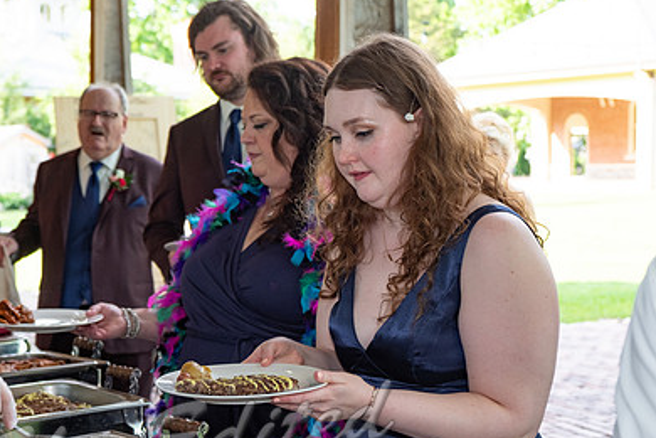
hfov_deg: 29.7
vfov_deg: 20.3
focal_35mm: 67
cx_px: 190
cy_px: 287
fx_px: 1221
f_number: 3.6
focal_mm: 30.2
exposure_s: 1/200
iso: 250
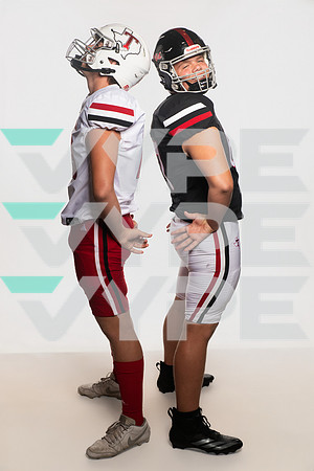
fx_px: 654
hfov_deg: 27.0
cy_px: 236
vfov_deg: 39.6
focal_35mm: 50
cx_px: 157
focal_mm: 50
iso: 500
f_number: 6.3
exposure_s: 1/200
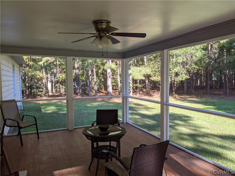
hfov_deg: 65.3
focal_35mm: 27
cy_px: 88
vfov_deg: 51.4
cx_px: 118
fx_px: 183
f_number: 1.8
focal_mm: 4.44
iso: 54
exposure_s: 1/331
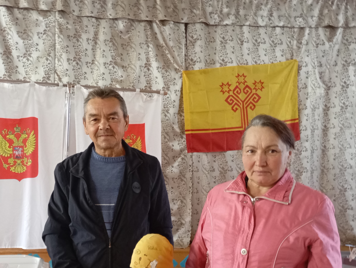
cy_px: 184
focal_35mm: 44
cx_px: 154
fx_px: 453
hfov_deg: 42.8
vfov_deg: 32.6
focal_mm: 4.27
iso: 1287
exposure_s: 1/25
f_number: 1.8
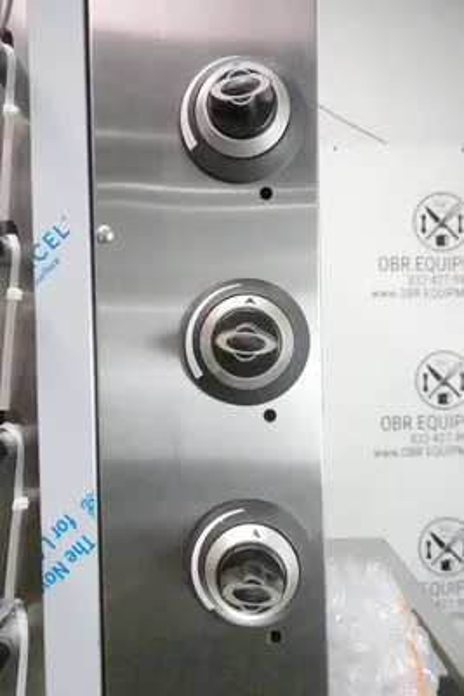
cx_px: 232
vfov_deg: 73.7
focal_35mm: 24
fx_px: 464
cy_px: 348
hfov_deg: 53.2
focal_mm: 9.02
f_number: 4
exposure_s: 1/500
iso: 12800
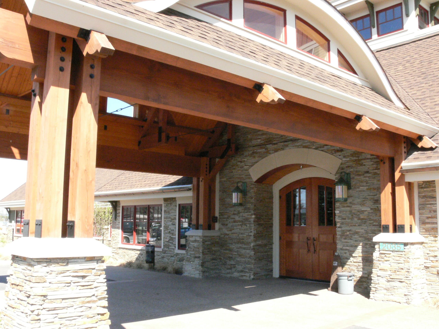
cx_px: 220
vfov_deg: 40.7
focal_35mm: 35
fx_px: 444
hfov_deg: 52.6
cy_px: 164
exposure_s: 1/125
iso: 400
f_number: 11
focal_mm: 7.4
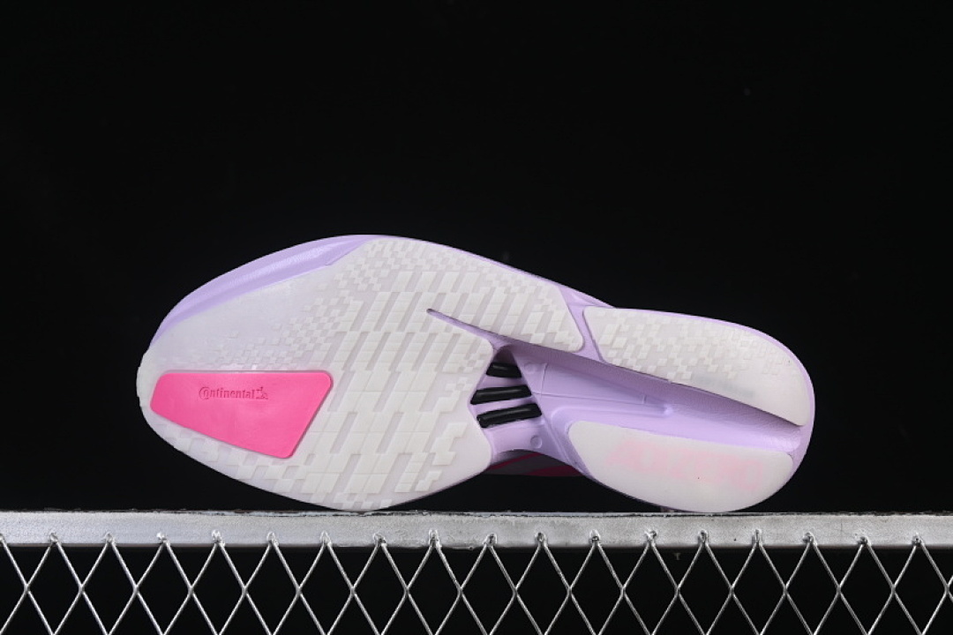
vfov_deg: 18.2
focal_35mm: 75
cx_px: 476
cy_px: 318
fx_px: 1985
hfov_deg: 27.0
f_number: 8
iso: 160
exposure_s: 1/80
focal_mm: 50
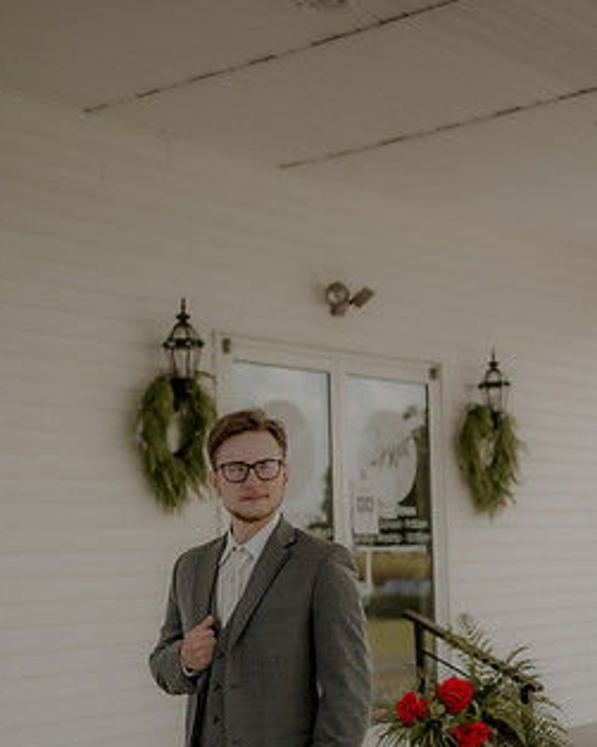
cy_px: 528
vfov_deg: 26.9
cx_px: 245
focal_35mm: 70
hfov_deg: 21.8
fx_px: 1547
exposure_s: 1/2500
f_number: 1.8
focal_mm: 35
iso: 400
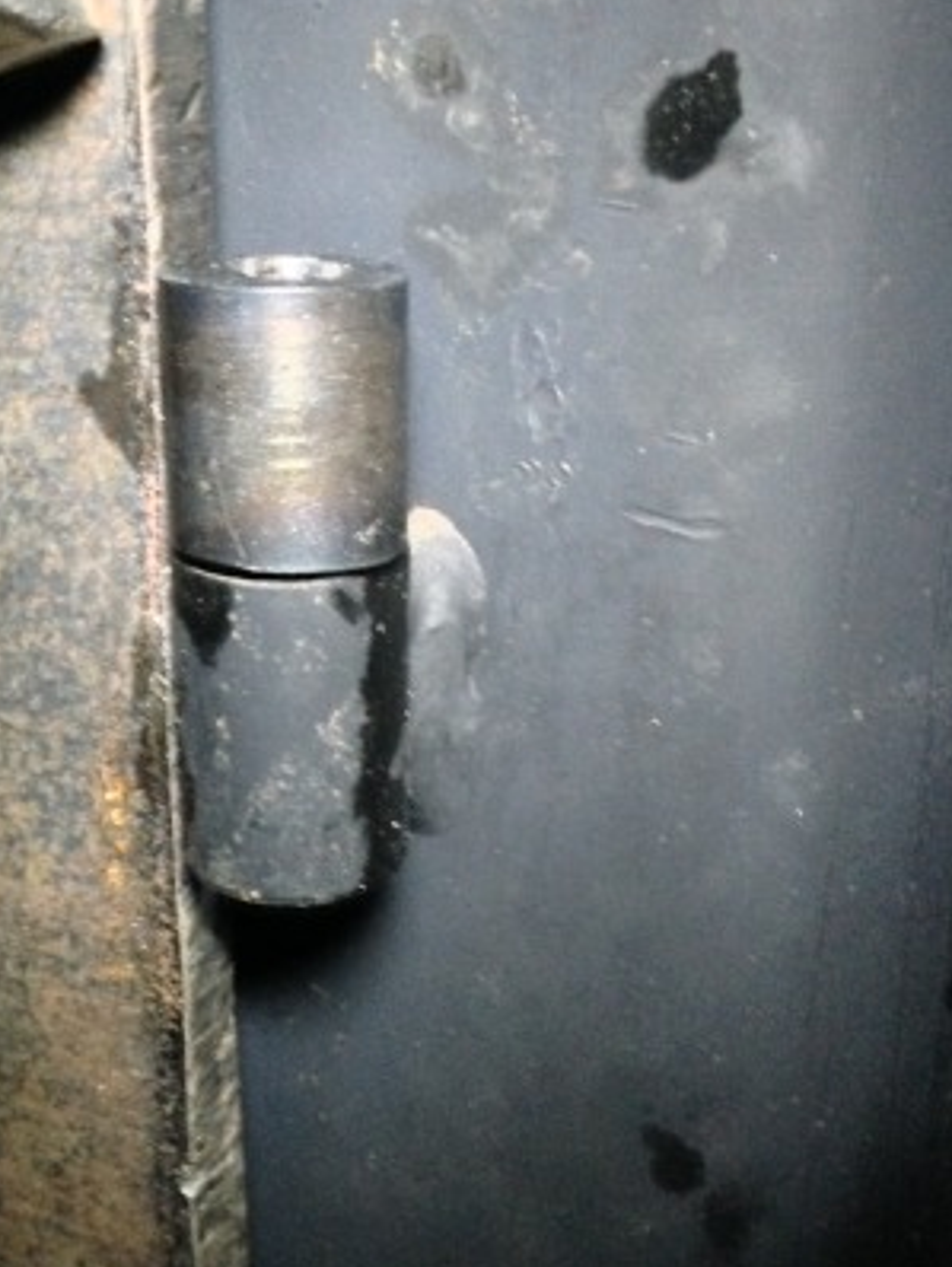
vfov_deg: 36.1
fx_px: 1941
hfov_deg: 27.3
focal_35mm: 53
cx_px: 267
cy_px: 649
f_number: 2.4
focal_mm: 4.1
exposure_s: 1/15
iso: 800
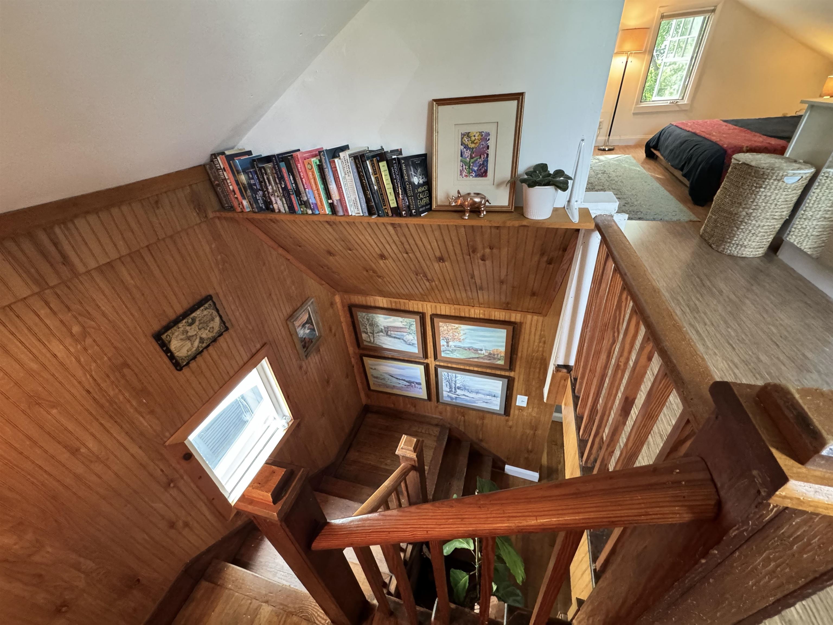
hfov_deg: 102.1
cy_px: 312
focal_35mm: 14
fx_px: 337
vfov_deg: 85.7
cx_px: 416
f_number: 2.2
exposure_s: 1/60
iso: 640
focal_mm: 2.22
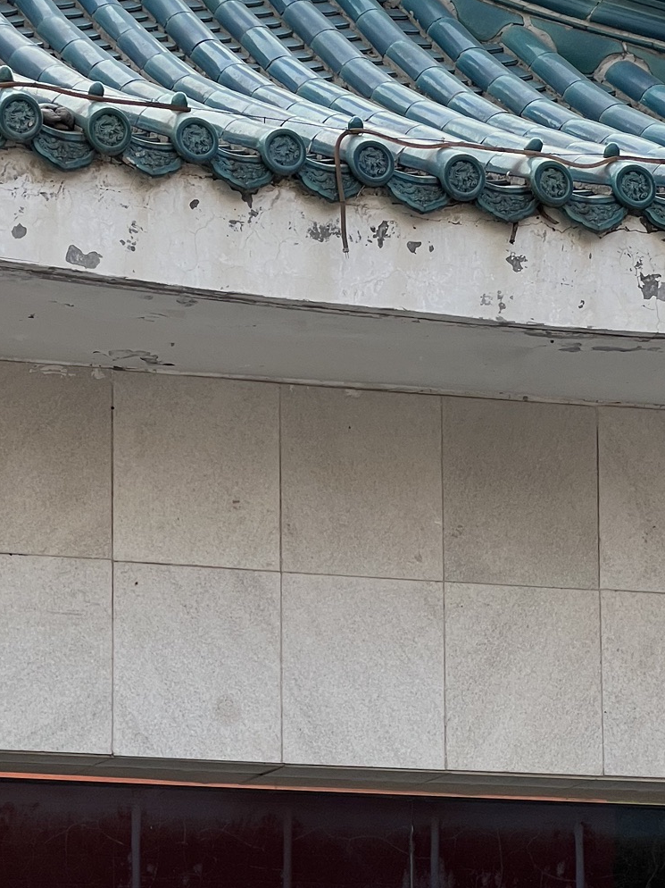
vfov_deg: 12.7
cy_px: 726
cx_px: 21
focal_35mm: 155
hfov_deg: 9.5
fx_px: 3972
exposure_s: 1/99
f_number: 2.8
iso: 32
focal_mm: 9
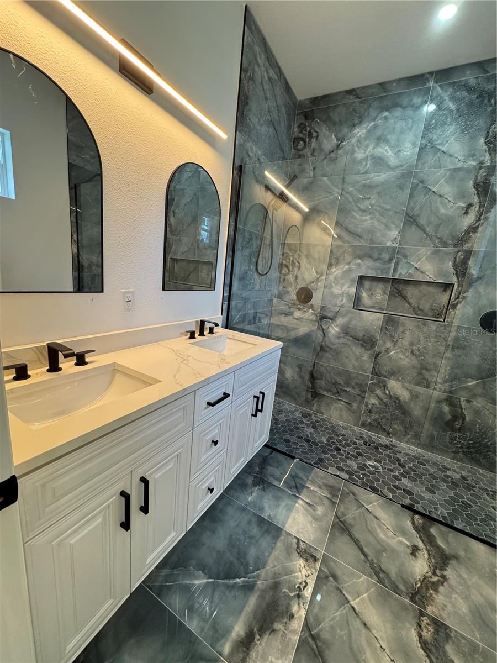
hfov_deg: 85.7
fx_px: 268
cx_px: 248
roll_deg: -5.7
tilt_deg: -13.7
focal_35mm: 14
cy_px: 332
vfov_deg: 102.1
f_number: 2.2
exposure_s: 1/120
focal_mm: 2.22
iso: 250
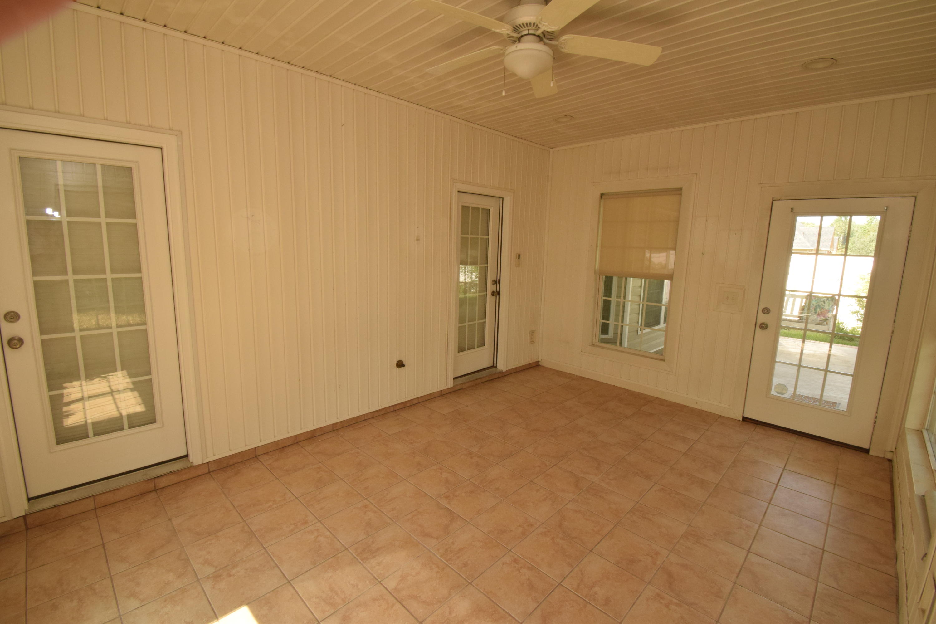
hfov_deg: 100.4
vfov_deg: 77.3
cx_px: 468
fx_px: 390
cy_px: 312
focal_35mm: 15
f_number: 20
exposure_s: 1/30
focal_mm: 10
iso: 800
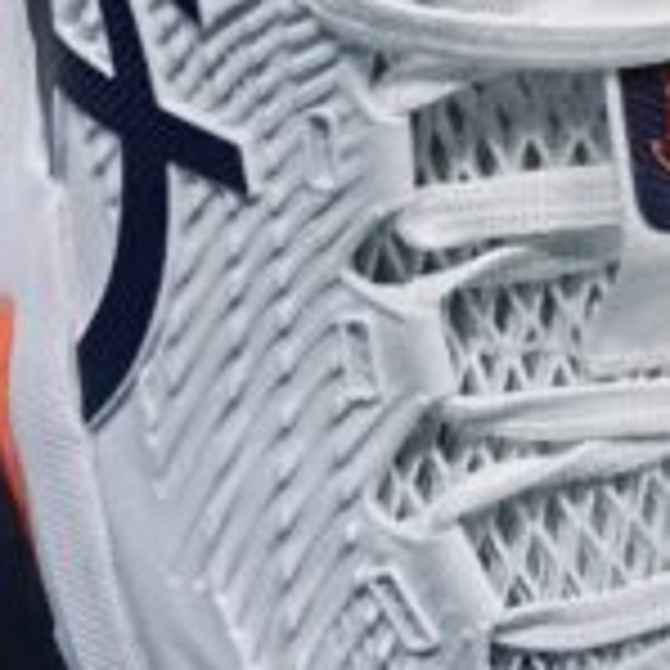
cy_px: 151
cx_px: 863
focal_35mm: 426
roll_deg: -2.1
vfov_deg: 4.1
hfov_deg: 4.1
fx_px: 9329
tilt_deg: -30.6
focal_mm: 9
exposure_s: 1/100
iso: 200
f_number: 2.8
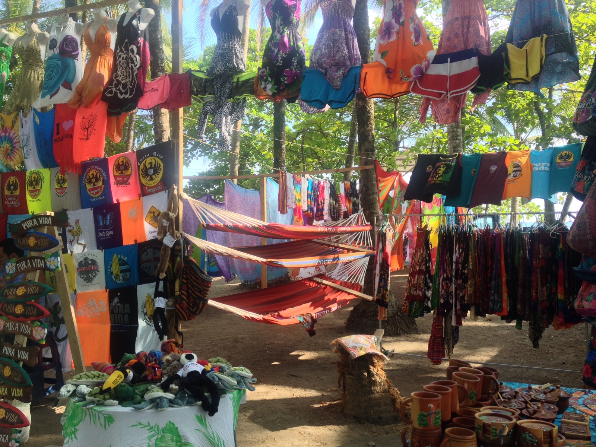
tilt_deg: -3.5
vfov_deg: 40.7
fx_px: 603
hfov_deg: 52.6
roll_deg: +1.4
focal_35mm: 35
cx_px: 298
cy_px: 224
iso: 50
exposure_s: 1/223
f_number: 2.4
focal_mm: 4.28
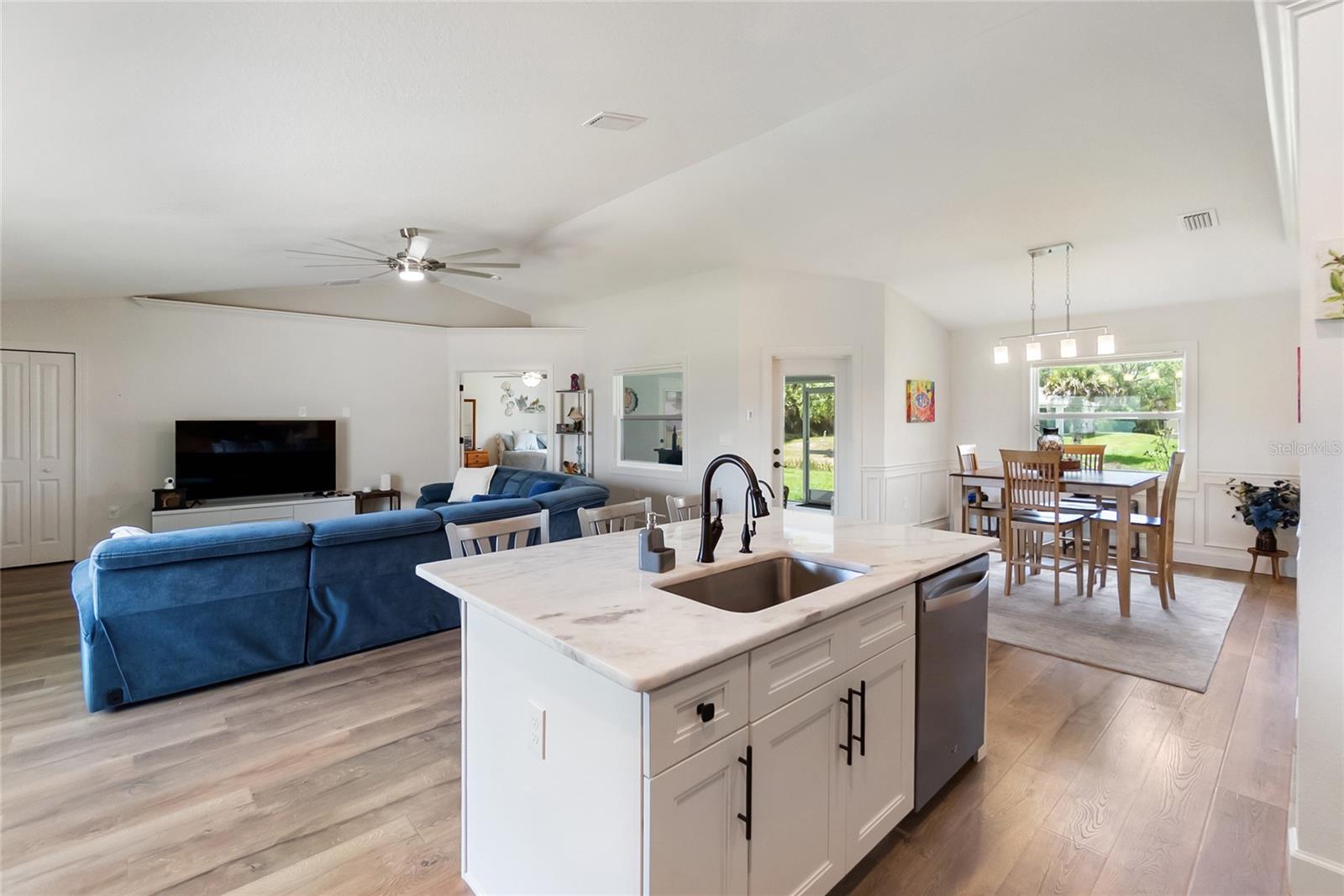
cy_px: 448
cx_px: 672
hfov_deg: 100.4
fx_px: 560
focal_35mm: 15
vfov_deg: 77.3
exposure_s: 1/90
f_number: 4
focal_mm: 10
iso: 2000
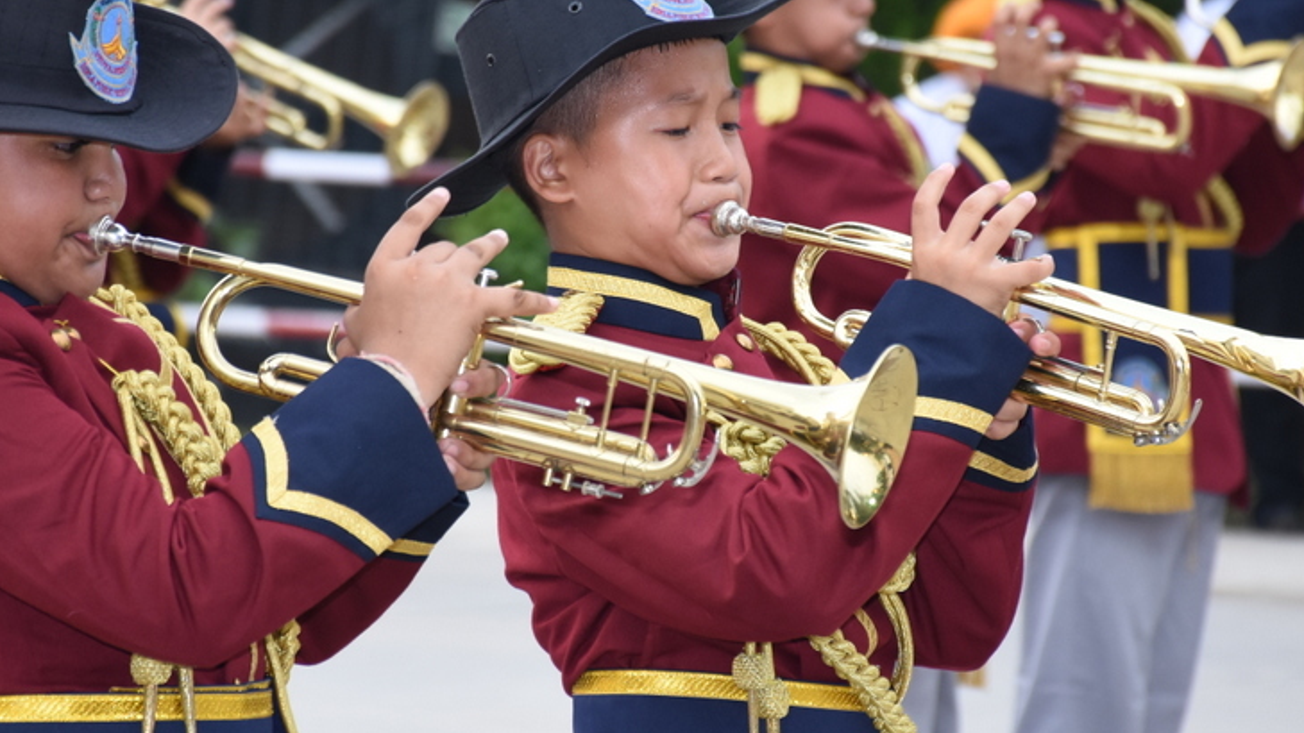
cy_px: 340
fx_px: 11479
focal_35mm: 332
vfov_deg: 3.7
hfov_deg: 6.5
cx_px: 662
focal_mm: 140
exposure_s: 1/160
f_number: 5.6
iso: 640
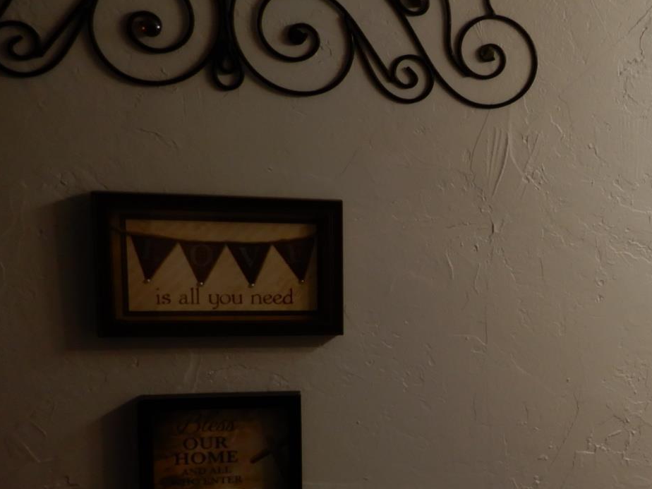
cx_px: 798
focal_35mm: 59
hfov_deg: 28.2
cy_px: 339
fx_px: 1111
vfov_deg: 24.7
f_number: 3.4
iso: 80
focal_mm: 4.3
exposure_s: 1/50
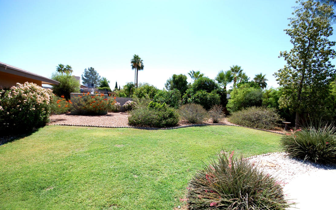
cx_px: 167
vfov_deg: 71.1
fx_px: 146
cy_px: 114
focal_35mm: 16
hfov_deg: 97.8
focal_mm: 10
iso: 200
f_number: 9
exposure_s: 1/320
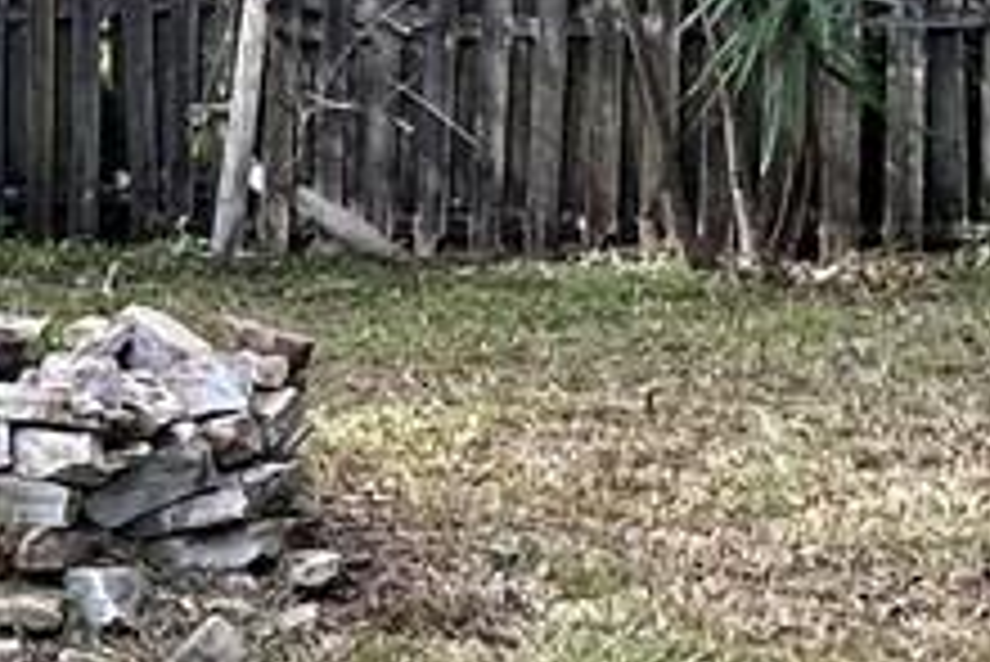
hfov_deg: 16.2
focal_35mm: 106
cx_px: -801
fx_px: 2917
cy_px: 198
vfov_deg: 12.9
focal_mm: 2.22
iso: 40
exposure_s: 1/168
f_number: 2.2
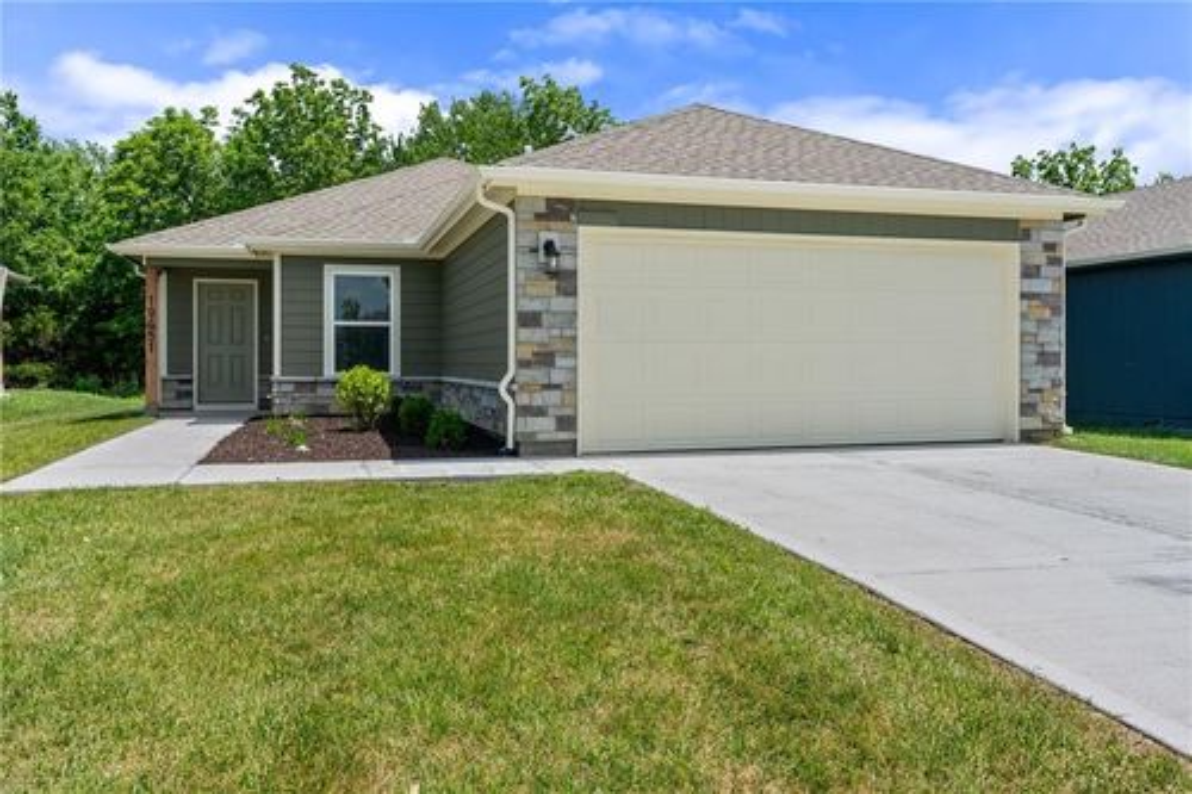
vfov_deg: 44.9
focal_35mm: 29
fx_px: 960
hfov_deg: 63.7
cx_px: 596
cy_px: 397
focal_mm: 29
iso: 200
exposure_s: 1/60
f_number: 16
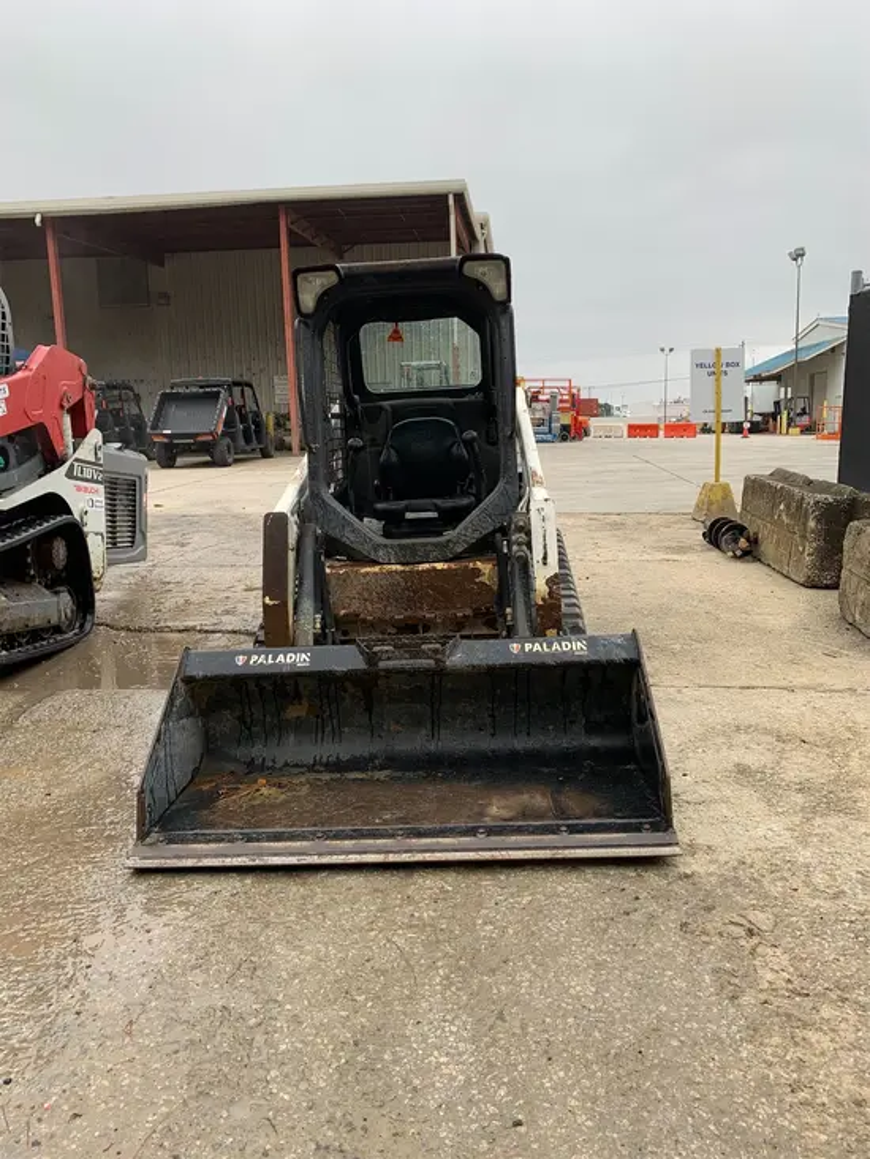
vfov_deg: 67.3
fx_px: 871
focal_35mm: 26
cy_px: 580
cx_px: 435
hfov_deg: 53.1
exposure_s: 1/288
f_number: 1.8
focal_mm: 4.25
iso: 25
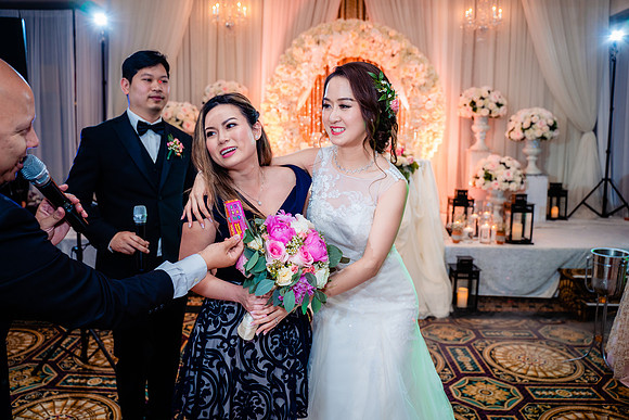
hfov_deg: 65.5
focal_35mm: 28
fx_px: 489
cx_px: 314
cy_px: 210
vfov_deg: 46.4
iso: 1000
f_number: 3.5
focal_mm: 28
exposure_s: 1/160
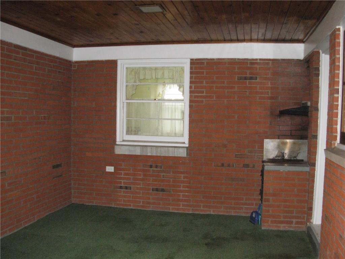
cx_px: 172
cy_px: 130
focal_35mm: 38
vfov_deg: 37.7
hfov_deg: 49.0
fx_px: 379
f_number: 2.9
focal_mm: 6.3
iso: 400
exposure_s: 1/114
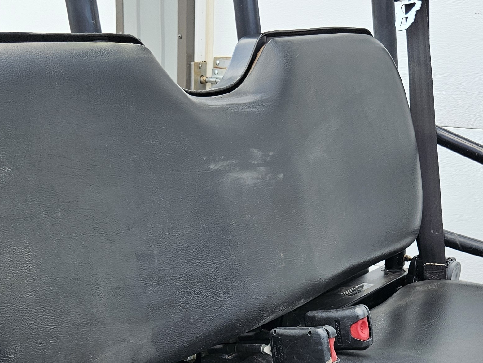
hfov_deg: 32.7
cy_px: 387
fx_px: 823
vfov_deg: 23.5
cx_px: 214
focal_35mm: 59
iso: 50
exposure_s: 1/374
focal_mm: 5.4
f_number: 1.8
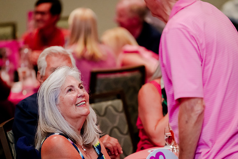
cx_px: 110
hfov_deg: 8.9
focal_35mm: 231
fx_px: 1528
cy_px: 92
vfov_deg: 5.9
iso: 5000
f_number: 2.8
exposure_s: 1/250
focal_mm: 200
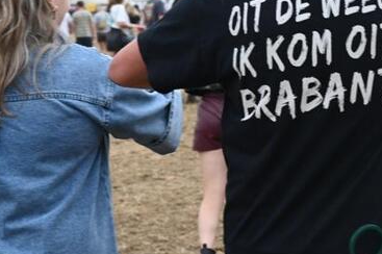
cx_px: 363
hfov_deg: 16.9
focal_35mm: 119
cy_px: 180
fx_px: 1262
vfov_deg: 11.5
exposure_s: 1/250
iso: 200
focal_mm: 44
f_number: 5.6
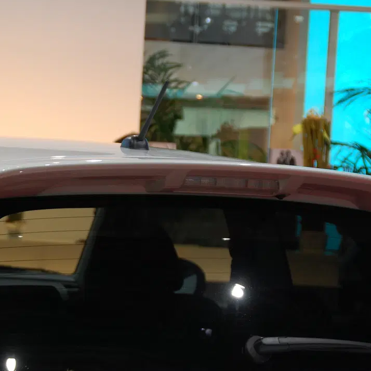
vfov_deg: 16.3
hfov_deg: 16.3
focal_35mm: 107
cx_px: 170
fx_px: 1297
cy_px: 168
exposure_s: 1/100
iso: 400
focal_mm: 50
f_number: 5
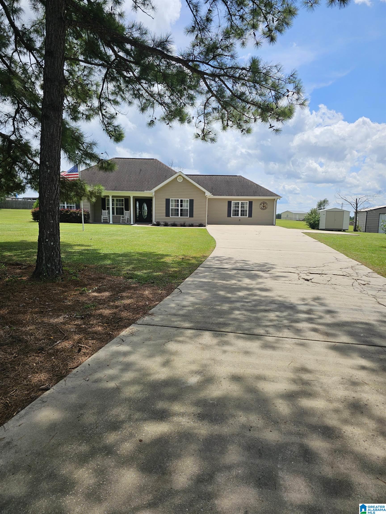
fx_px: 342
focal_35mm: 23
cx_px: 193
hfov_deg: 58.9
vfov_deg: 73.9
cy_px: 257
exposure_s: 1/937
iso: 10
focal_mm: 6.3
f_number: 1.7
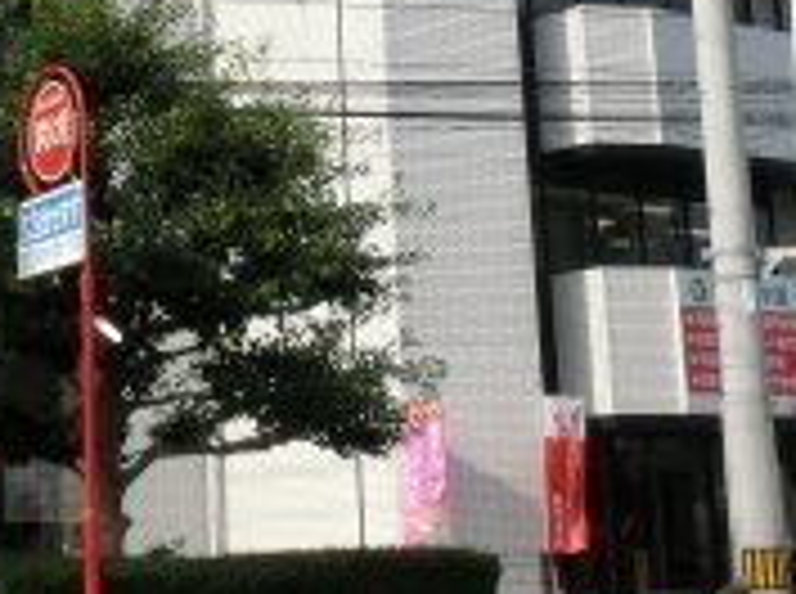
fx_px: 1997
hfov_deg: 22.2
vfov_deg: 16.4
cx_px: 153
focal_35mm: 87
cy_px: -68
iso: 80
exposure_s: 1/200
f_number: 7.9
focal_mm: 4.24
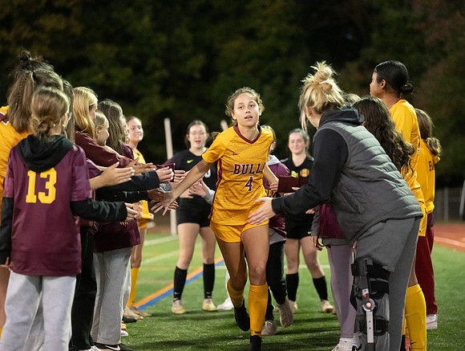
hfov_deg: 17.3
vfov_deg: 13.0
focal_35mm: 114
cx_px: 232
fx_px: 1533
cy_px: 176
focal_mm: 105
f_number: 2.8
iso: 16000
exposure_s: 1/640
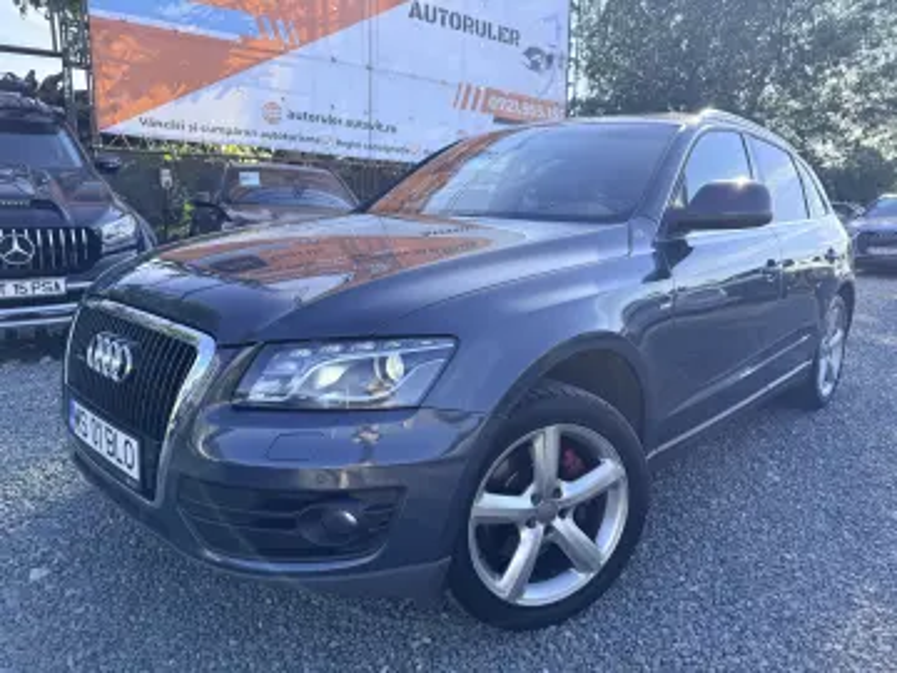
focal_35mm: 24
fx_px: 622
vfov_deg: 56.8
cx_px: 448
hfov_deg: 71.6
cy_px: 336
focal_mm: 6.76
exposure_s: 1/1618
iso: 100
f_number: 1.78
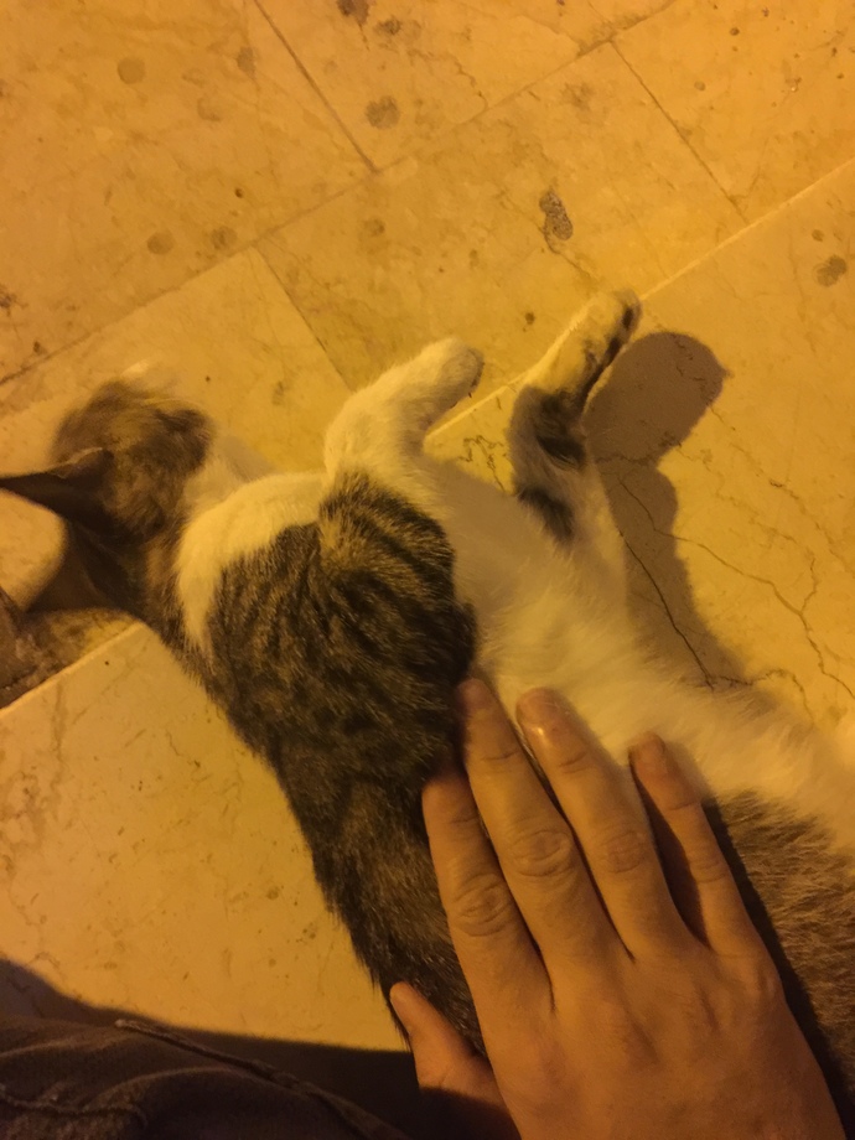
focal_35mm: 29
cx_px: 428
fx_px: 955
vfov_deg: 61.7
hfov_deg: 48.2
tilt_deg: -78.9
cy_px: 570
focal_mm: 4.15
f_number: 2.2
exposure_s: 1/4
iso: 160
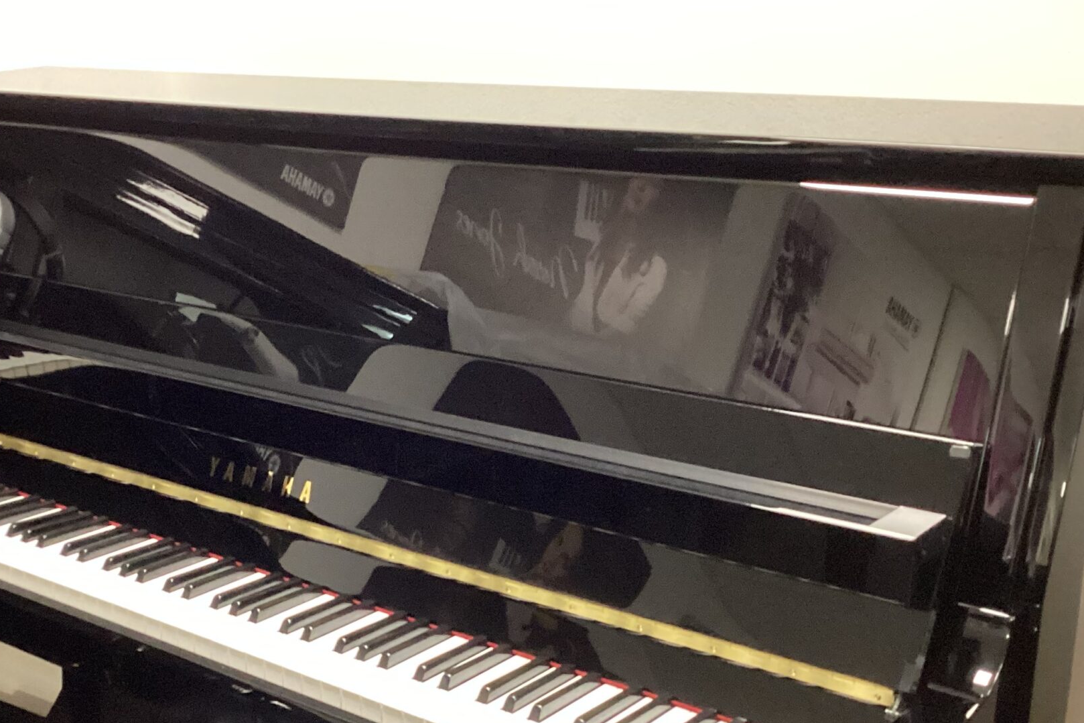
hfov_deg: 38.6
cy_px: 542
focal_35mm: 51
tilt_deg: -20.4
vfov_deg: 26.2
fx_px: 1536
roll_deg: +1.8
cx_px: 398
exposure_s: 1/30
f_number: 2.4
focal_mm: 3.3
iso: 400
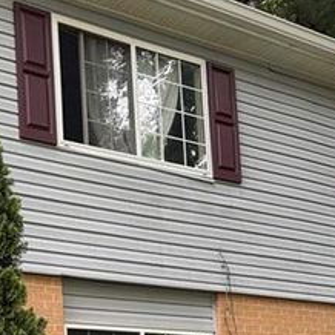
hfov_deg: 25.3
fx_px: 712
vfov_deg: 24.1
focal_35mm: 65
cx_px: 5
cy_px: 400
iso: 200
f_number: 1.78
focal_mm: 6.76
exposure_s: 1/106
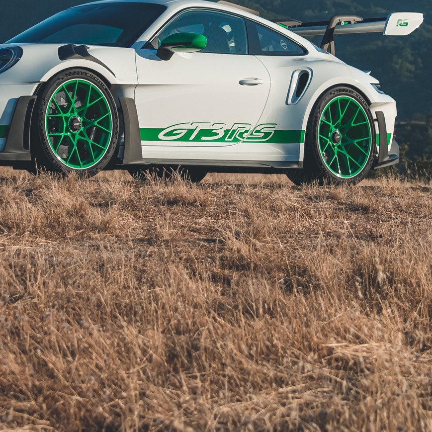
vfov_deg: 12.8
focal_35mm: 135
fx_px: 1906
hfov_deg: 12.9
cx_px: 211
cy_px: 56
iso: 100
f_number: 4
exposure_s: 1/1250
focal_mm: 46
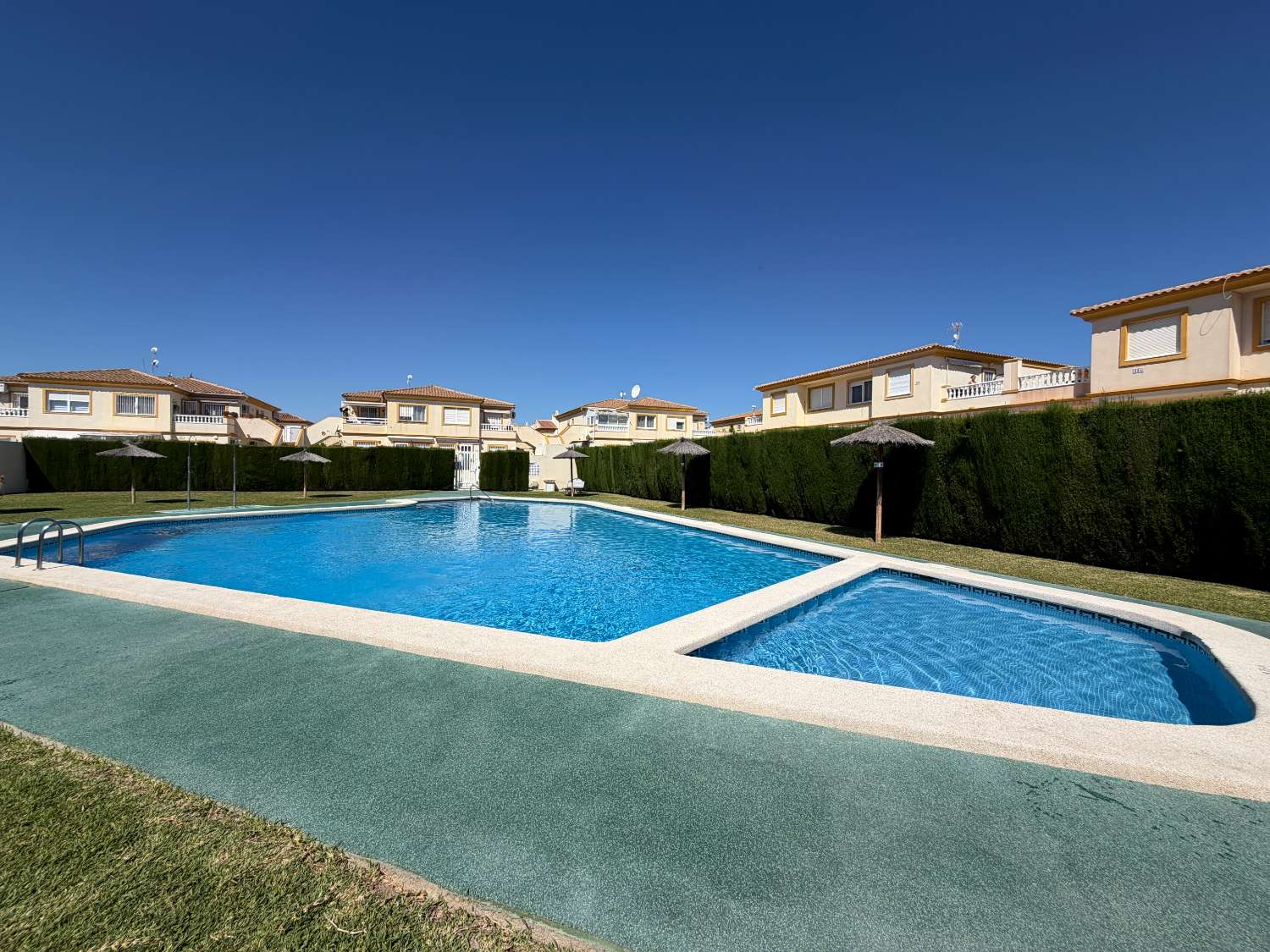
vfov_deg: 85.7
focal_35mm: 14
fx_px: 514
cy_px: 476
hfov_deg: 102.1
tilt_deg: +0.4
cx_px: 635
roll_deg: -0.8
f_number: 2.2
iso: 20
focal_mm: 2.22
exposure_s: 1/1464
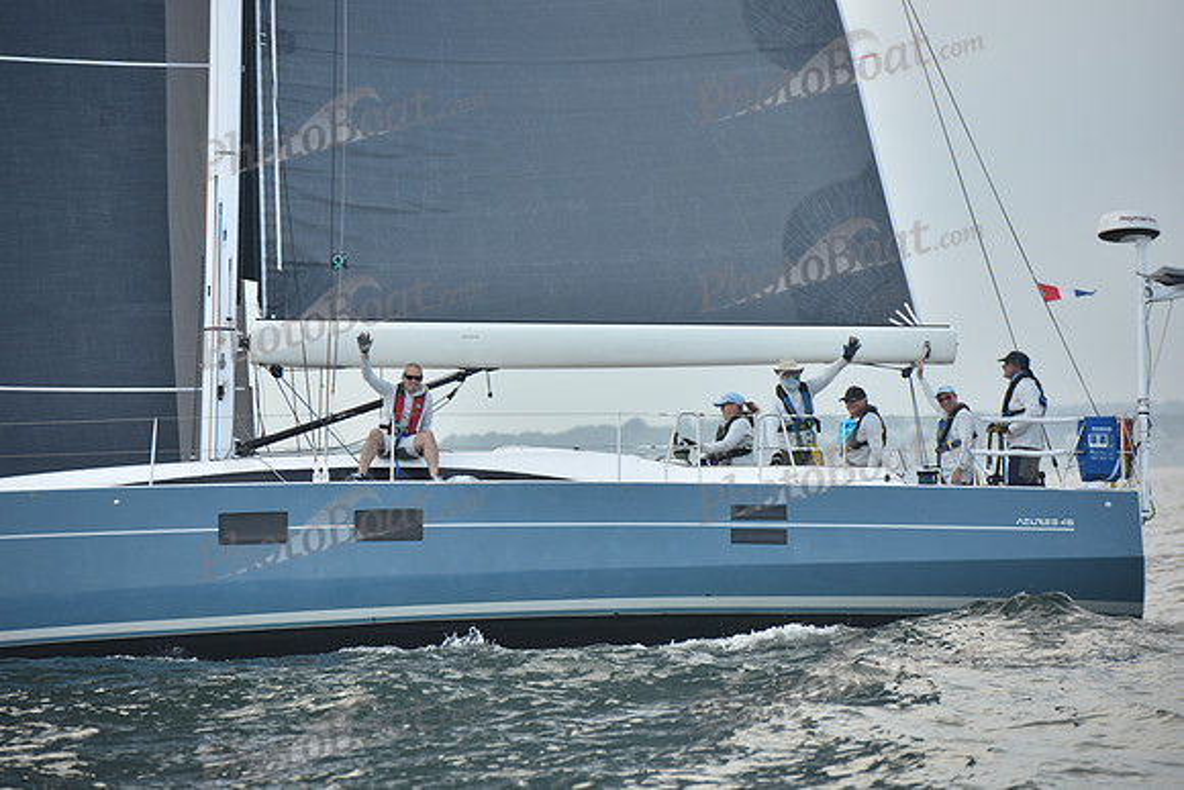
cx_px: 592
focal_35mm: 200
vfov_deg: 6.9
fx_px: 6579
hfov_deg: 10.3
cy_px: 395
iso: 250
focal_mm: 200
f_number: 4.5
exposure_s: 1/800
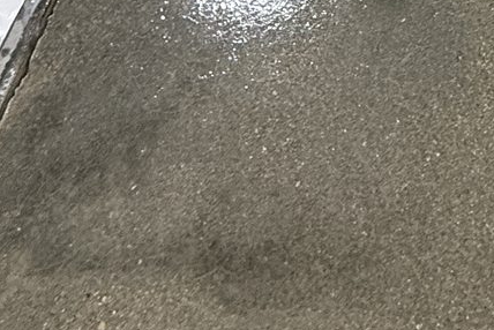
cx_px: 642
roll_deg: -1.1
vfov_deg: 12.4
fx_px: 934
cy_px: -579
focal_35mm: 68
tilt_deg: -34.8
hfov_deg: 25.5
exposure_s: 1/120
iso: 160
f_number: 2.2
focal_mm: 2.22
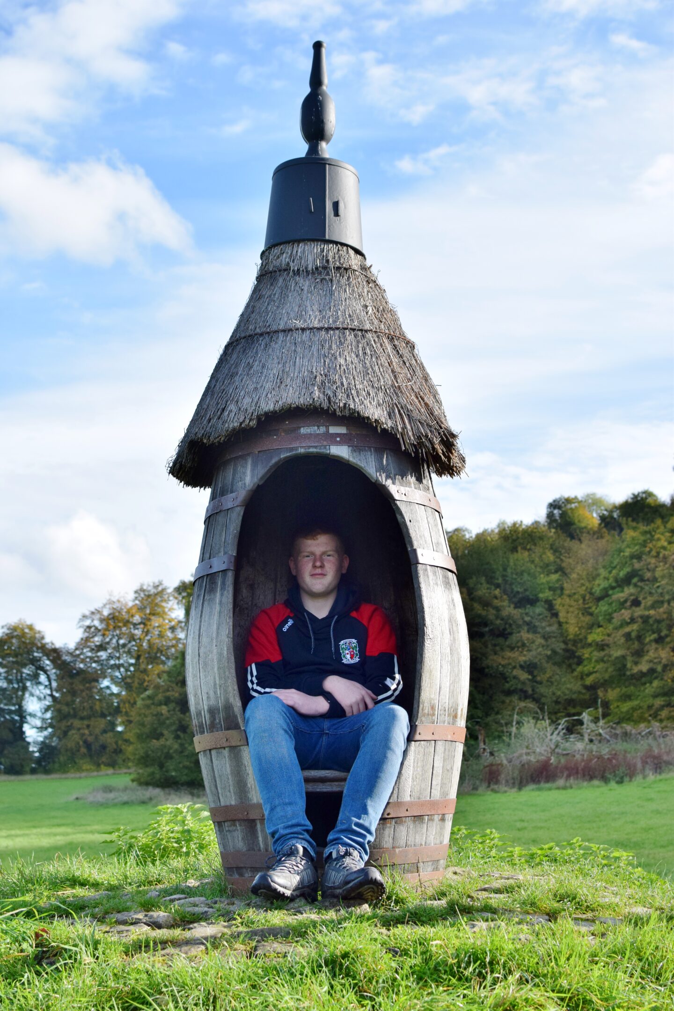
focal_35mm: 52
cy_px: 506
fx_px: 1474
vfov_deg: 37.9
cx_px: 337
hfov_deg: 25.8
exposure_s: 1/1250
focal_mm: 35
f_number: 5.6
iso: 400
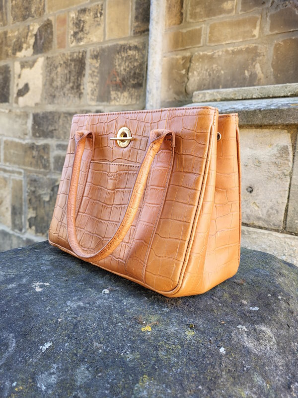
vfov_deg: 67.3
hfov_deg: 53.1
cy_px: 199
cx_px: 149
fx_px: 298
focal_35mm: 26
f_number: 1.8
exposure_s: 1/100
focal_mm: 5.4
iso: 64
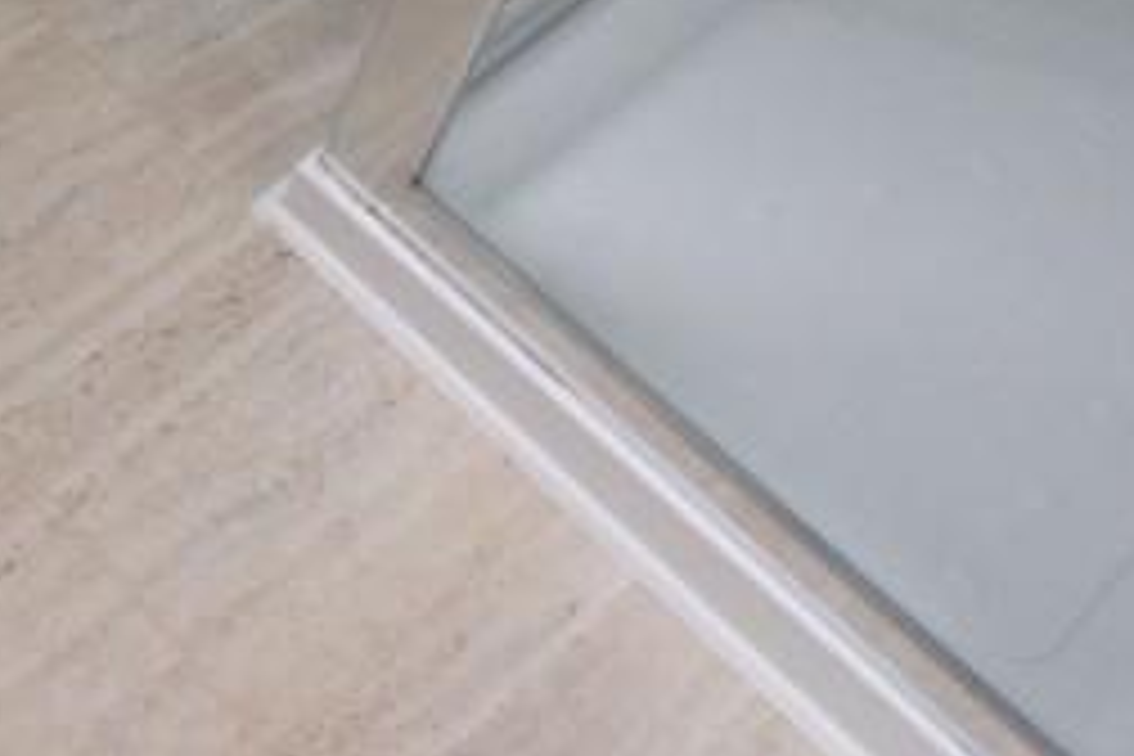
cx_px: -684
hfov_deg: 23.8
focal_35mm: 61
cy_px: -727
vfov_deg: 16.9
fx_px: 1921
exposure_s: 1/160
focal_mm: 10
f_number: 6.3
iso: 3200
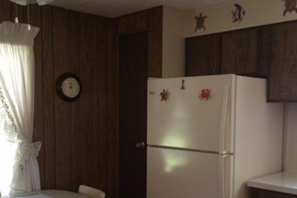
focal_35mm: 45
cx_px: 160
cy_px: 136
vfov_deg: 29.6
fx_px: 371
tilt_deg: -4.6
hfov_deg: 43.6
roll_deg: -0.2
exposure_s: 1/30
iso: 320
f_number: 2.2
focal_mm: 4.15
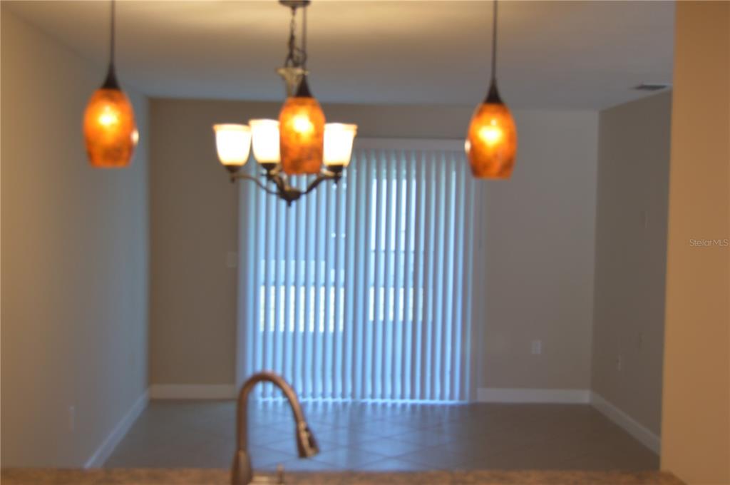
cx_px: 365
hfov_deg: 38.9
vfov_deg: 26.4
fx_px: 1033
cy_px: 242
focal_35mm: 51
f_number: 4.5
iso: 400
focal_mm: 34
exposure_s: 1/60
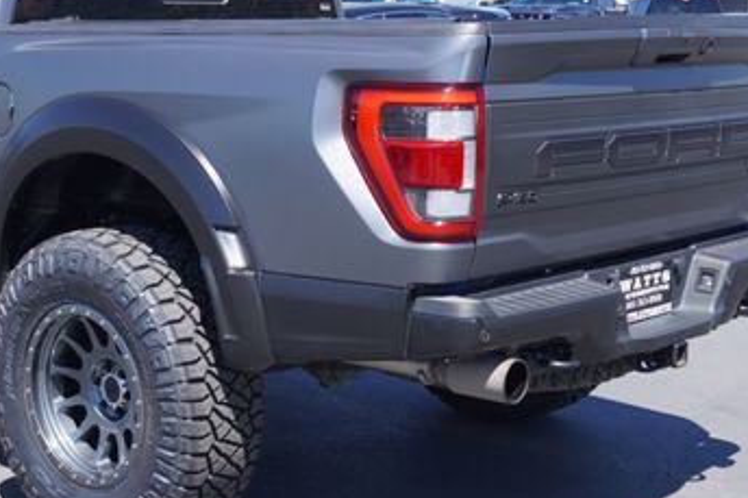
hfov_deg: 28.3
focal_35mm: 70
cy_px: 224
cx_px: 163
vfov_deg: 19.5
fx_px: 1452
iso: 100
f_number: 6.3
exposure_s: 1/160
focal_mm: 25
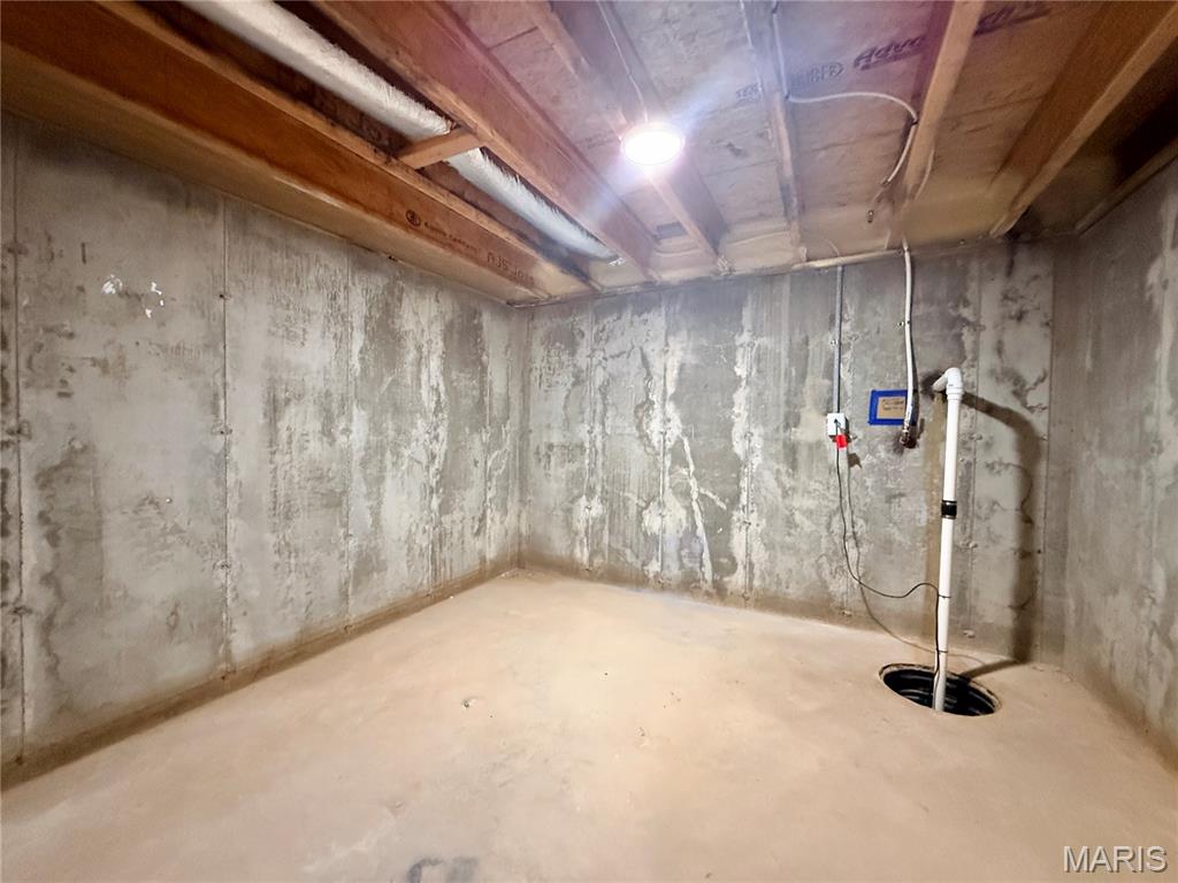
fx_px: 476
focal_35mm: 14
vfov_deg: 85.7
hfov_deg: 102.1
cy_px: 442
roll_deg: -0.5
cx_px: 589
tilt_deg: -1.6
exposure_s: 1/60
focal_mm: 2.22
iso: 1250
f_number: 2.2
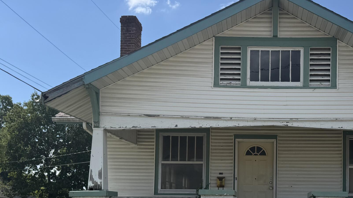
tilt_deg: +4.6
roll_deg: +0.2
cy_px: 183
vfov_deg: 23.7
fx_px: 459
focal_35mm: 49
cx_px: 260
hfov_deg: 41.0
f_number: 1.78
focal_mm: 6.76
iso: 80
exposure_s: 1/5348
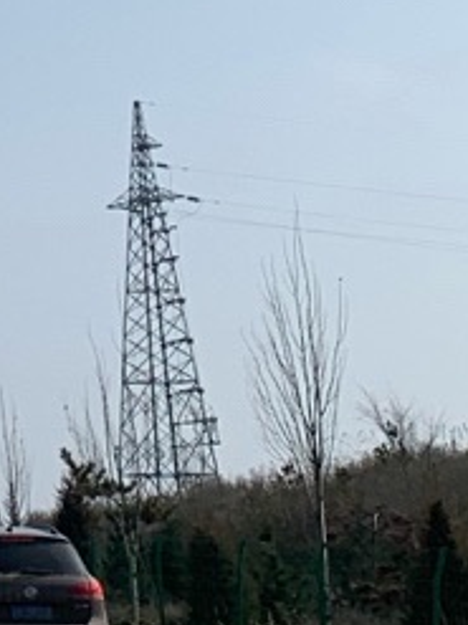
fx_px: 2851
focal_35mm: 158
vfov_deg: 12.0
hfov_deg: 8.5
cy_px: -278
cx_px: -672
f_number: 1.8
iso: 25
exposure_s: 1/5405
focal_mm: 4.25
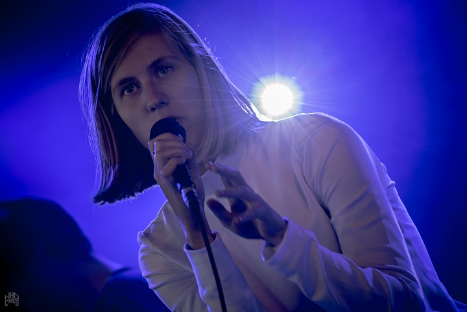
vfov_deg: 4.6
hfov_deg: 6.9
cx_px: 234
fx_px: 3891
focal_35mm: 300
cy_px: 156
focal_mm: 200
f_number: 4.5
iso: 500
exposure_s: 1/100
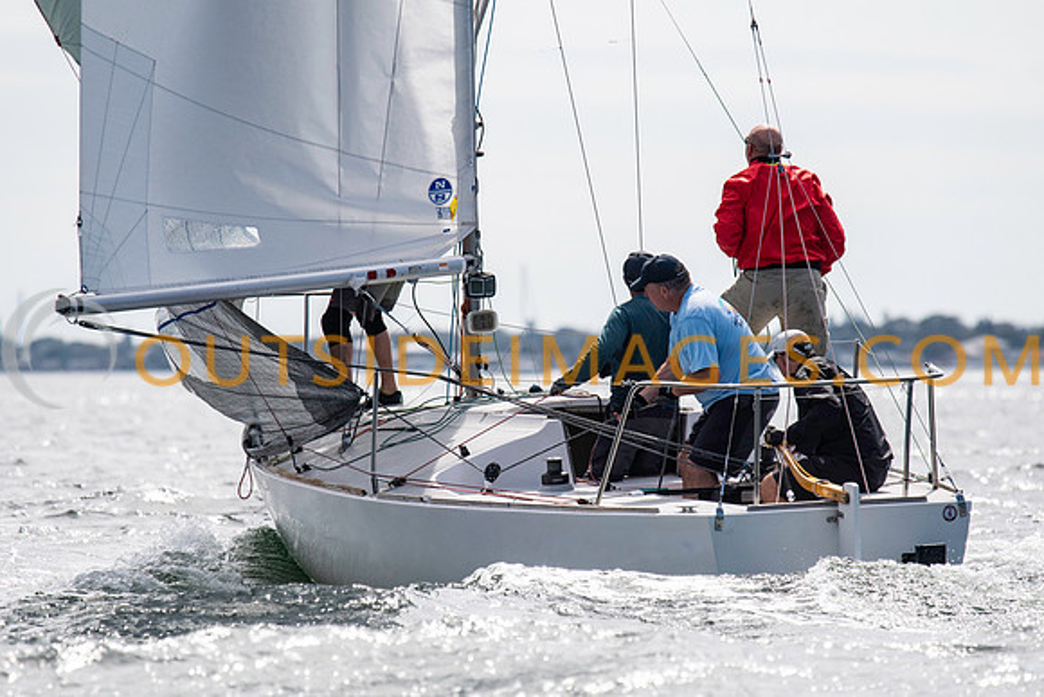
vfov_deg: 3.0
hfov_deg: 4.5
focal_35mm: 462
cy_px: 348
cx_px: 522
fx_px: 13406
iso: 320
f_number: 5
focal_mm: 300
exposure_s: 1/5000
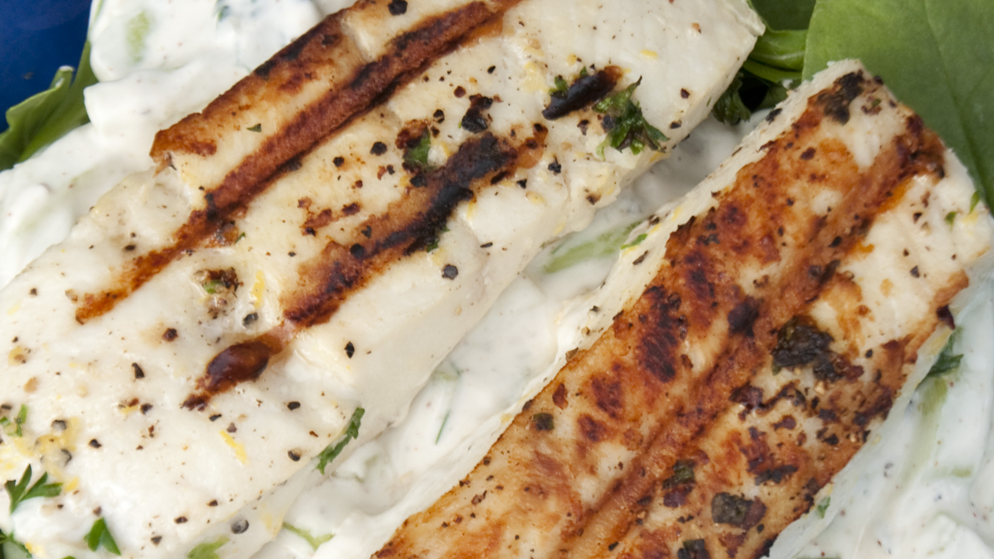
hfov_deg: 10.4
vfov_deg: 5.9
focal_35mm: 207
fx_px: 5454
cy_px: 387
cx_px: 595
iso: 200
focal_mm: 75
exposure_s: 1/60
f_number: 8
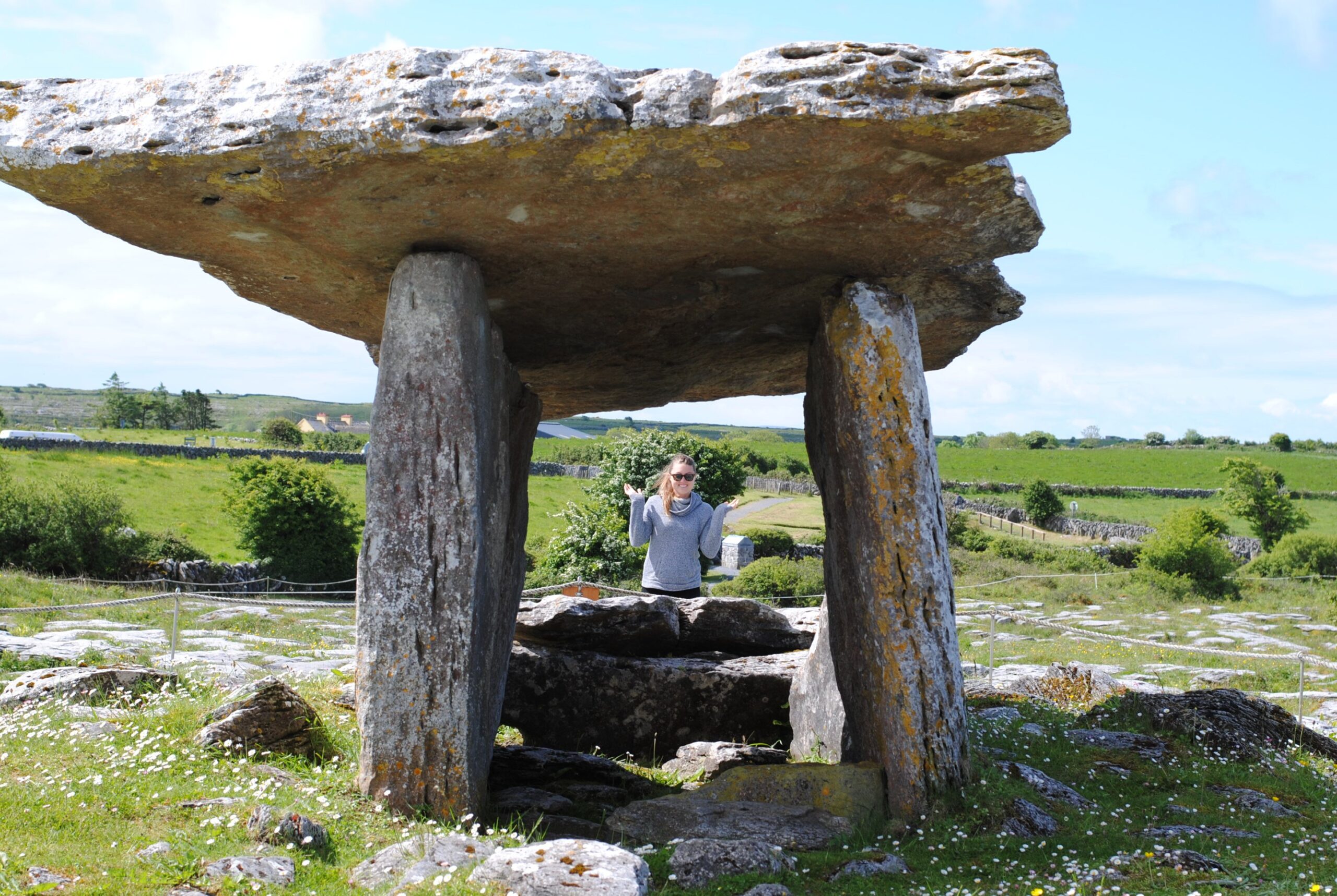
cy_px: 448
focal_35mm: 75
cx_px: 668
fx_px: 2791
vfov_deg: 18.3
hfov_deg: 26.9
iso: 100
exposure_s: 1/200
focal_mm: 50
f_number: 7.1
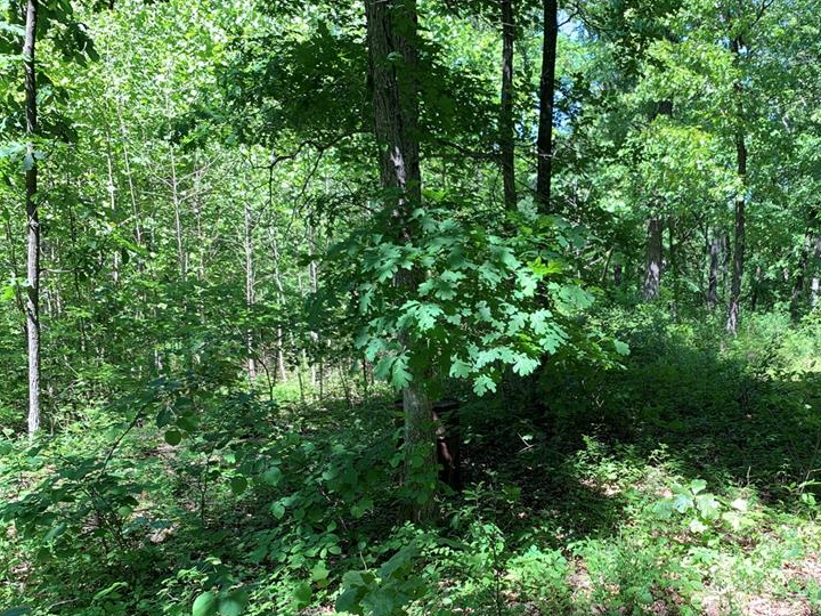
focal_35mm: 37
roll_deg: -0.5
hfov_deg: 49.0
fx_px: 878
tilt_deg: -4.5
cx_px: 569
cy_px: 419
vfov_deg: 38.2
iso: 25
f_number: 1.8
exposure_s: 1/149
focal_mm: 4.25
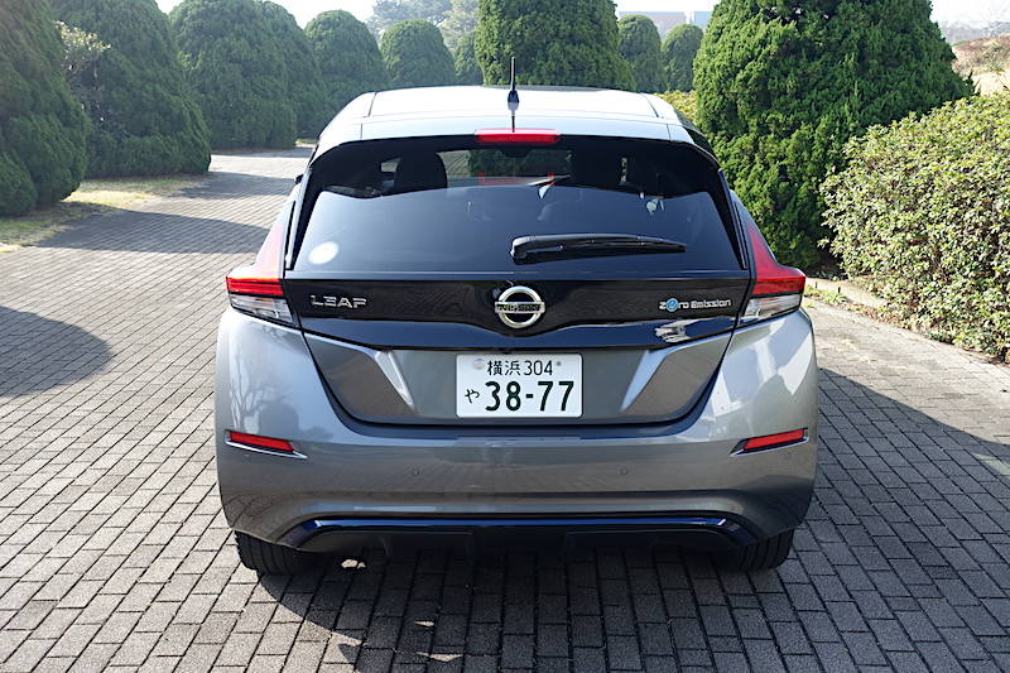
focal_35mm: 41
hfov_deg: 47.4
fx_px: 1150
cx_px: 505
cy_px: 336
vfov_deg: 32.6
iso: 125
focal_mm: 14.9
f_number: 4
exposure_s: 1/200
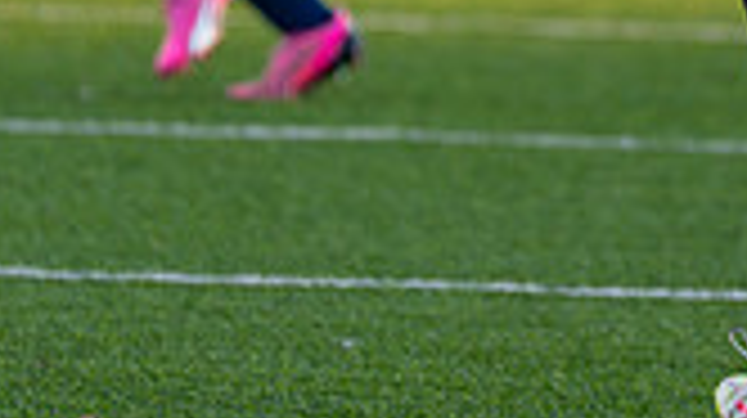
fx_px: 18799
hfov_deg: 2.3
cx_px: 527
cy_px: -279
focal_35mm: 950
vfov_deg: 1.3
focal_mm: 191
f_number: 2.8
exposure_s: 1/1600
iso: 400
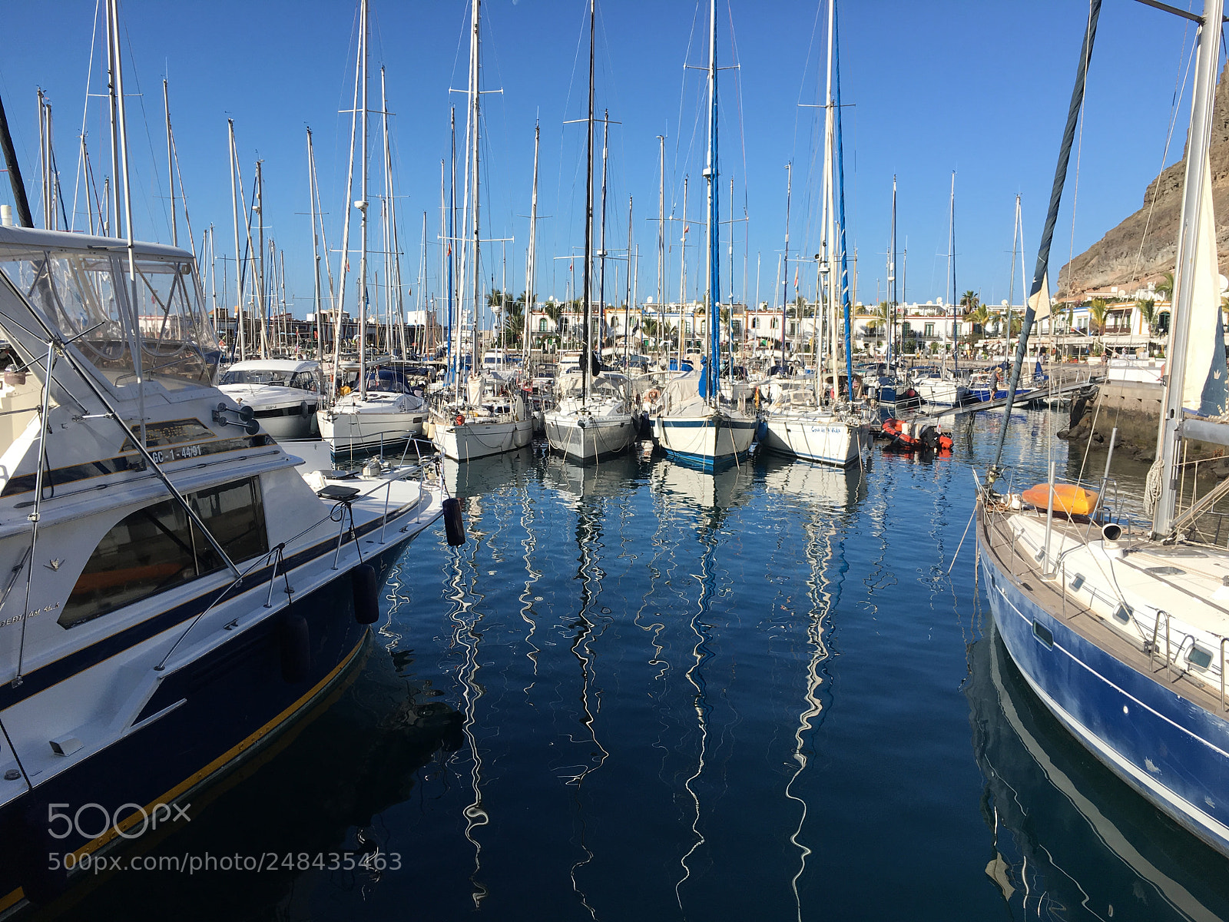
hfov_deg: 61.7
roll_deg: -1.2
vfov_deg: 48.2
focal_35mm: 29
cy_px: 461
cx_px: 614
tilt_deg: -6.8
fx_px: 1030
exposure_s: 1/1637
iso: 25
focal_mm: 4.15
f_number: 2.2
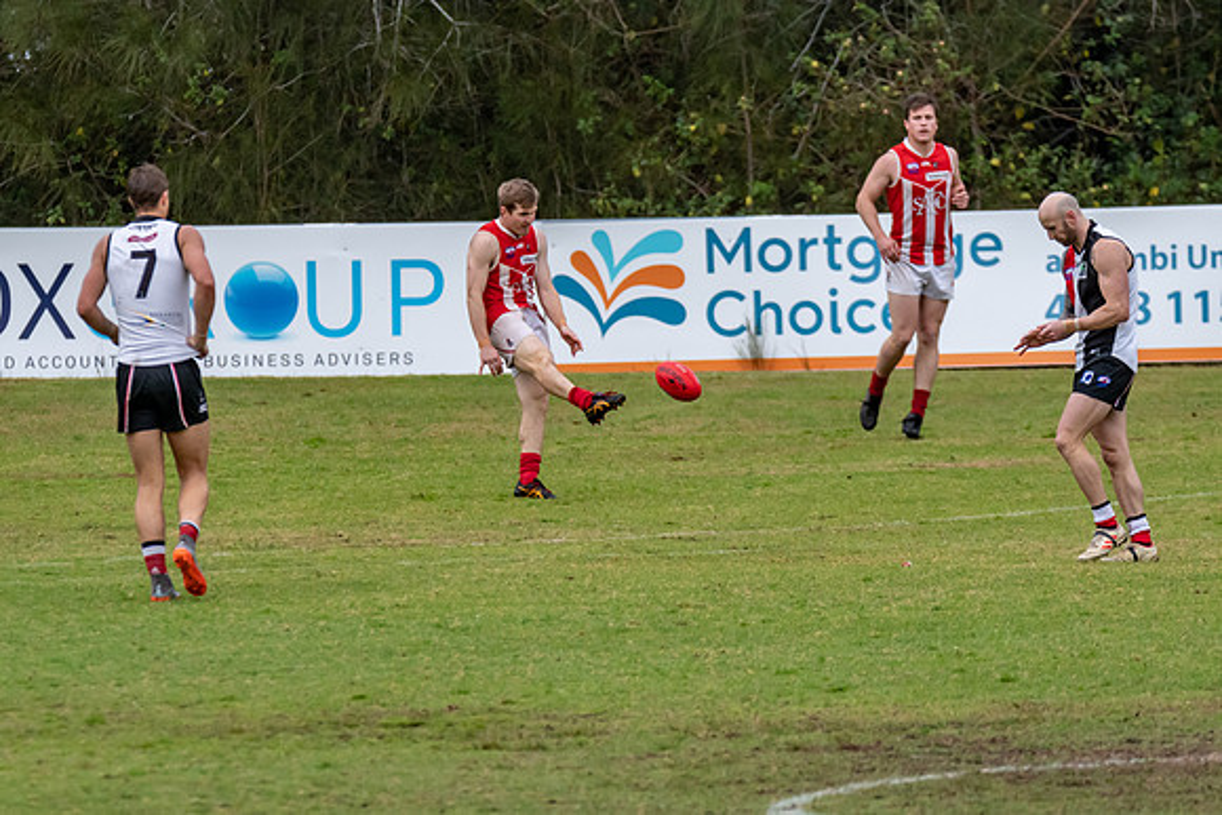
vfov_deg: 2.0
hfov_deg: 3.0
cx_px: 529
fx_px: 23118
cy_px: 353
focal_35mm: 681
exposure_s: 1/5000
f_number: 7.1
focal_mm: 400
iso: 1250
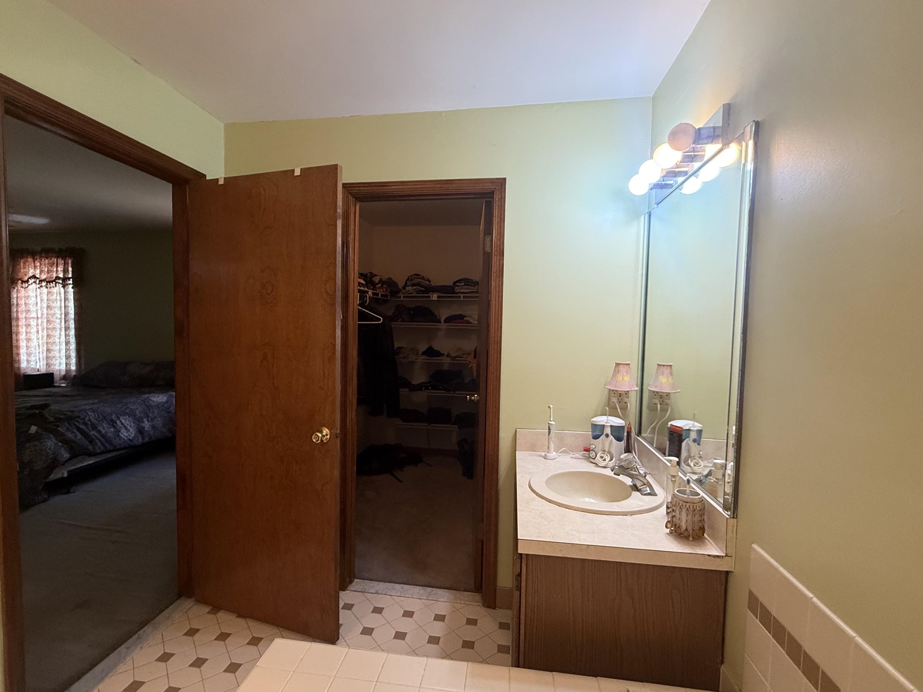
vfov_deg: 74.7
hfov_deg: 91.0
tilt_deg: -2.1
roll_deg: -1.1
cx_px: 445
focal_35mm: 17
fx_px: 453
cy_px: 351
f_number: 2.2
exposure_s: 1/60
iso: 320
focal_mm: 2.22
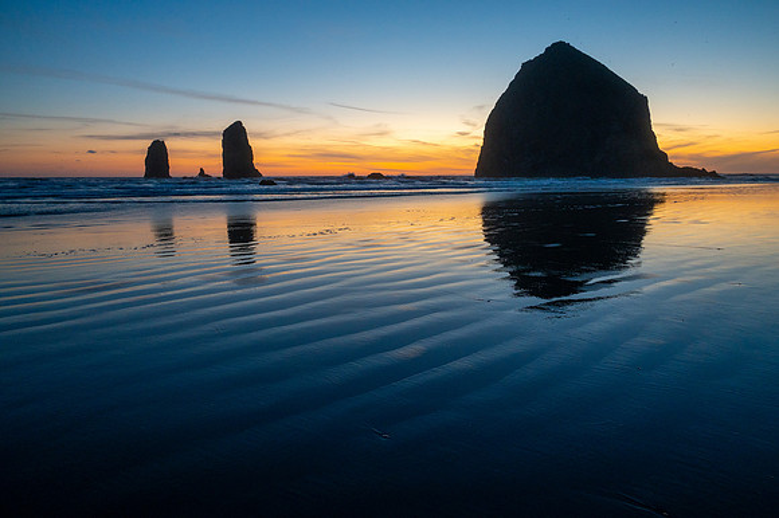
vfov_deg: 53.1
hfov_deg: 73.8
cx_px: 390
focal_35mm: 24
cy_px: 259
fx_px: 519
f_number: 10
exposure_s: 1/25
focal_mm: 24
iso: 2000
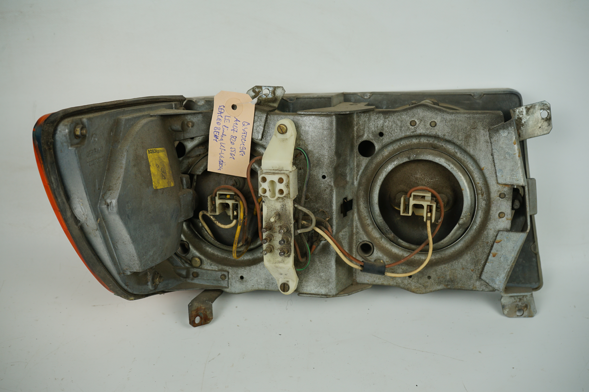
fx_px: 785
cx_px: 294
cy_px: 196
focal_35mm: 48
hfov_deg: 41.1
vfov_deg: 28.1
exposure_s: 1/200
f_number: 7.1
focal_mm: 48
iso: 200
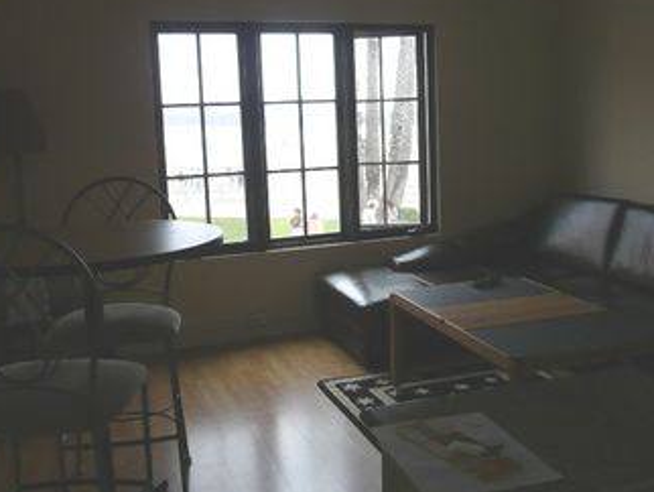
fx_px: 756
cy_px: 220
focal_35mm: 40
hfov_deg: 46.7
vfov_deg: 36.0
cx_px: 347
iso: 125
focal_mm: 5.8
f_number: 2.8
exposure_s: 1/30
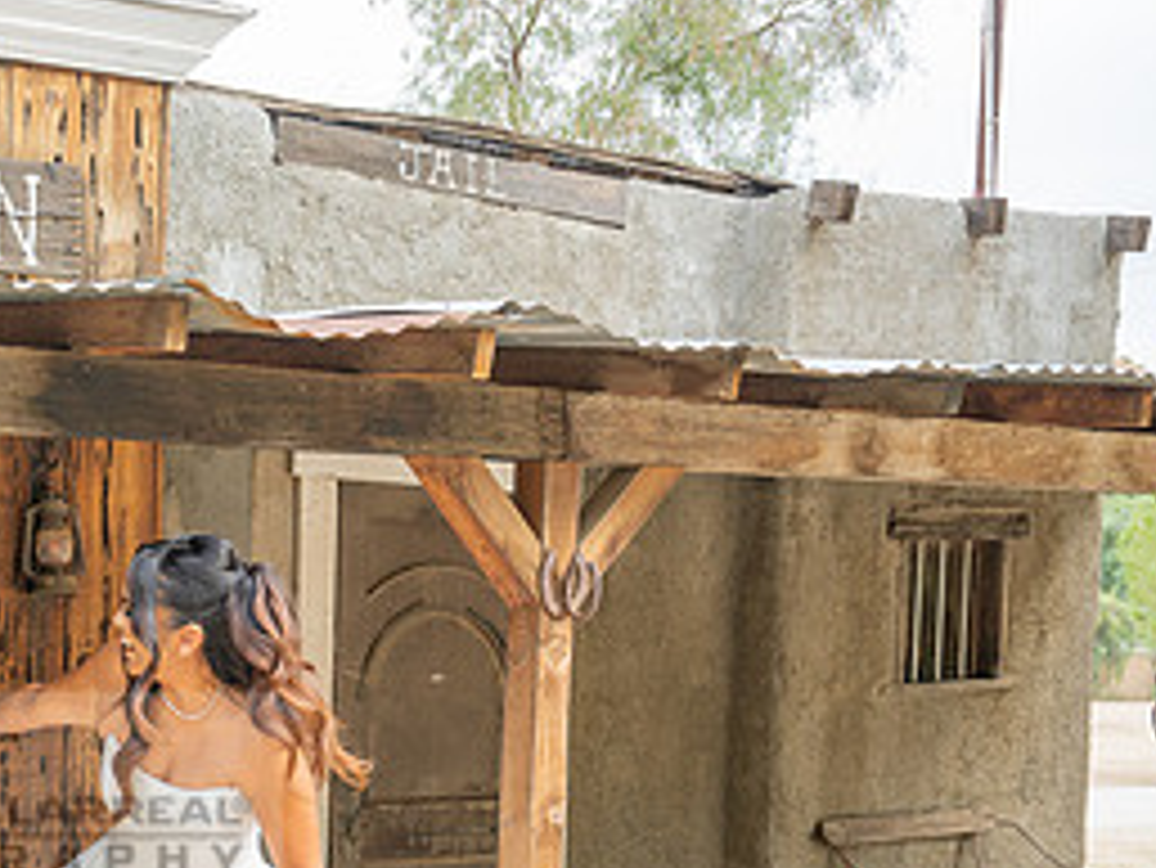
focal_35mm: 52
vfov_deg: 27.0
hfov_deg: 32.6
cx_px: -99
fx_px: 1737
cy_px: 798
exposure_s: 1/160
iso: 320
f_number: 3.5
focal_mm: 24
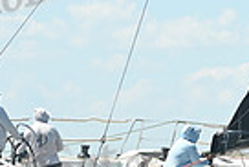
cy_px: 60
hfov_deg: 5.6
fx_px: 2534
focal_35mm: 366
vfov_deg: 3.8
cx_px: 262
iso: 320
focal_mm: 86
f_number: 7.1
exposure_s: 1/1000
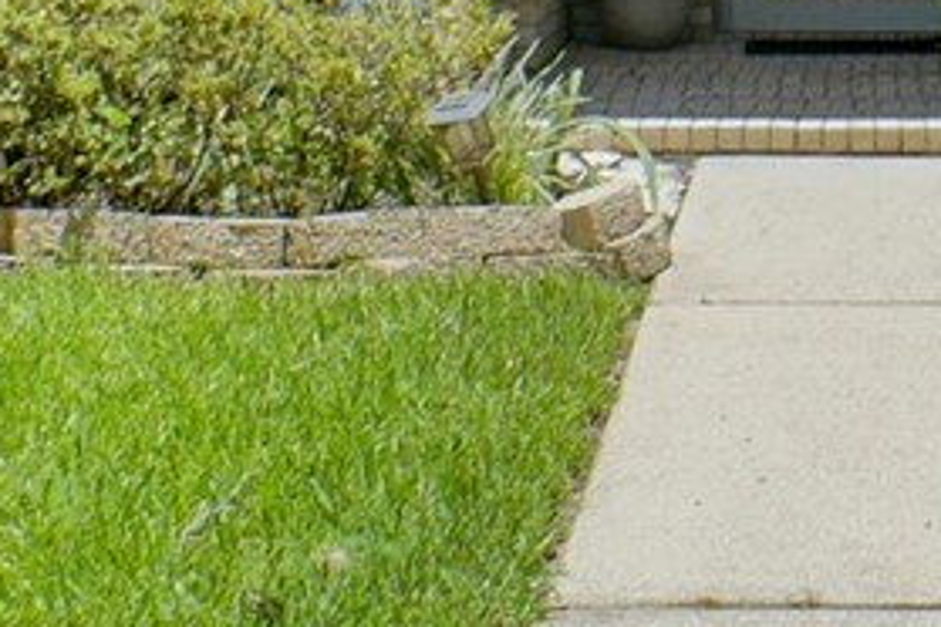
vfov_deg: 12.2
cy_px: -169
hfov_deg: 18.4
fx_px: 2849
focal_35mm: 109
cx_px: 887
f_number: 11
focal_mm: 14
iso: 500
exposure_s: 1/500
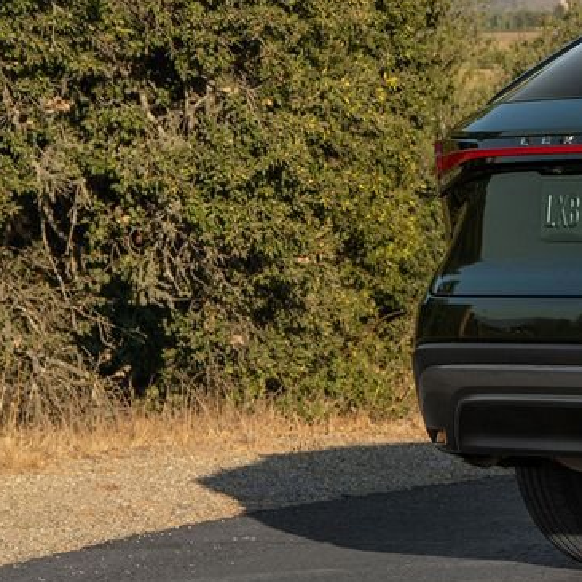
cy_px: 25
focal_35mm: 216
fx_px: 4109
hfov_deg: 7.7
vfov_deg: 8.1
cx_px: 1191
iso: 200
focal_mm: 58
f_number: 8
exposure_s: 1/50
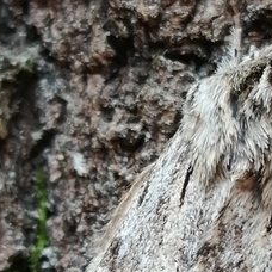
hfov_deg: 10.2
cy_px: 276
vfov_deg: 10.1
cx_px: 199
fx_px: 1520
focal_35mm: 171
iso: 80
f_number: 1.8
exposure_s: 1/60
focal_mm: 3.46
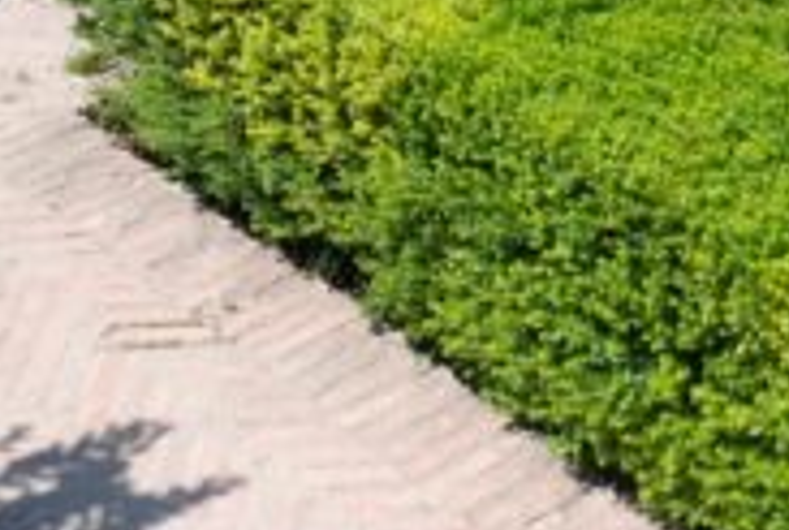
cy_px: -157
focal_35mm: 102
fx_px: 2249
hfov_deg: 18.9
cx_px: 936
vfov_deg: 13.0
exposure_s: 1/200
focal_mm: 25
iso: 100
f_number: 7.1
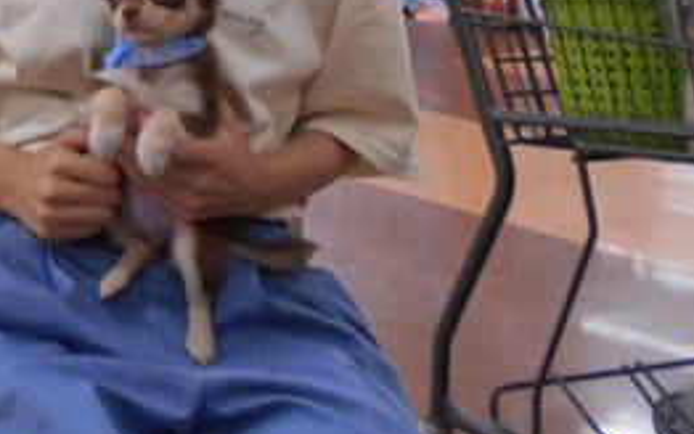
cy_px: -140
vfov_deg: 19.0
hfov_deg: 31.0
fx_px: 1192
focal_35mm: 63
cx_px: 69
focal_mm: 4.6
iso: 125
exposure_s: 1/30
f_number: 3.2
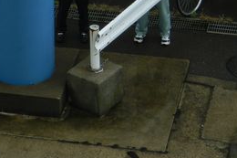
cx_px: 108
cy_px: -32
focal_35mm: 285
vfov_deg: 4.8
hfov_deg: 7.2
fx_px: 1875
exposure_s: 1/500
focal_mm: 20.5
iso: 160
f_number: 4.8
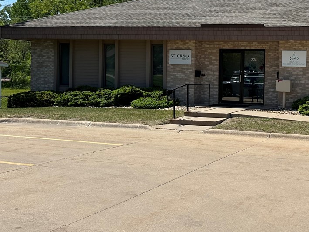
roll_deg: -1.3
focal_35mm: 54
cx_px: 265
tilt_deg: -1.5
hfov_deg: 34.0
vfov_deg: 26.9
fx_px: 482
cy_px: 83
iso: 80
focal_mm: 6.86
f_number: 1.78
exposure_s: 1/5848
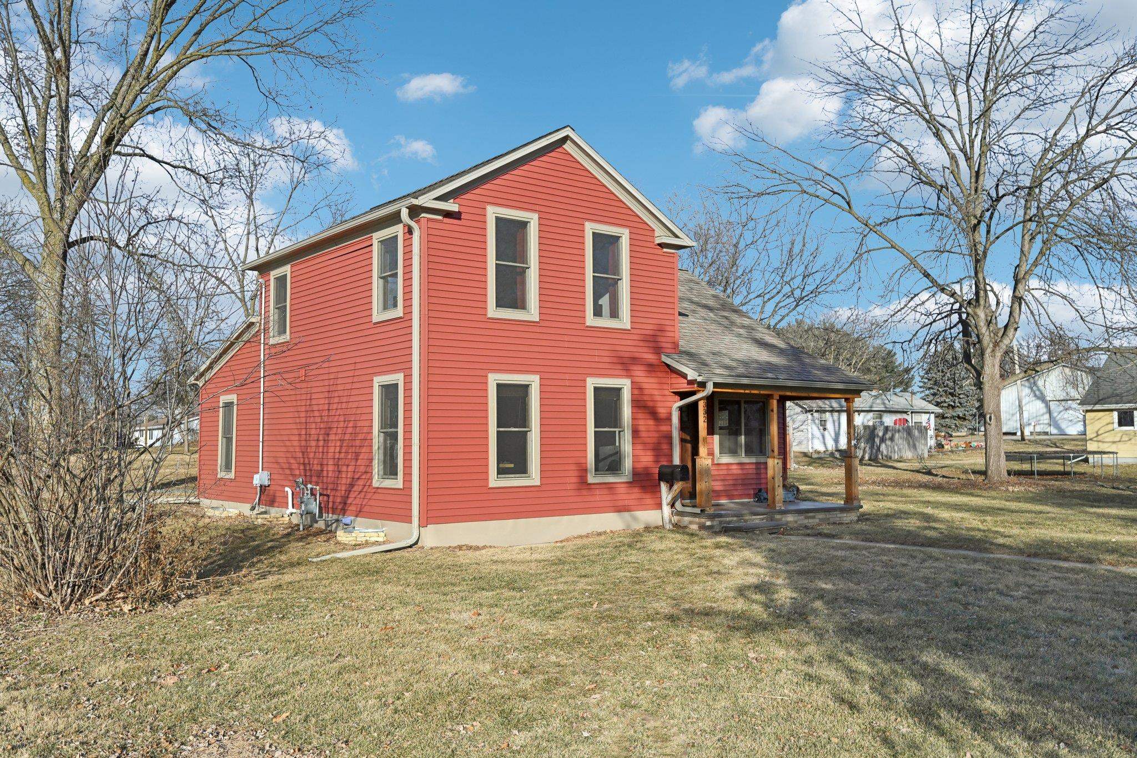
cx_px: 568
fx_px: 947
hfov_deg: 61.9
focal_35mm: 30
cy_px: 379
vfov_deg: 43.6
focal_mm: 30
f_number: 4
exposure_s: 1/8000
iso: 800
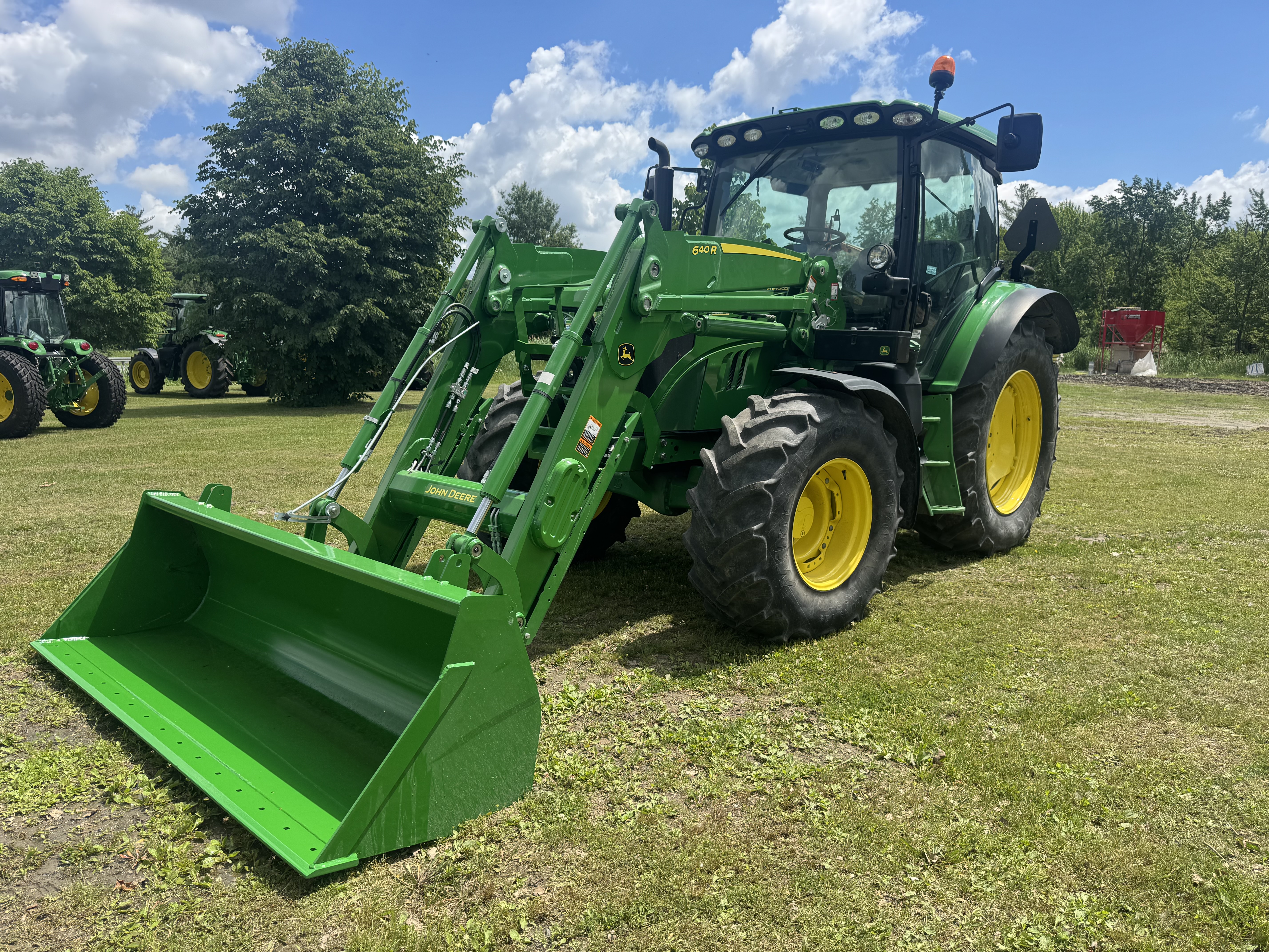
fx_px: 880
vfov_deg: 56.8
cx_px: 634
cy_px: 476
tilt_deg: -8.6
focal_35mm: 24
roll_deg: -1.3
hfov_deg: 71.6
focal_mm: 6.76
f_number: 1.78
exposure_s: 1/2604
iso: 80
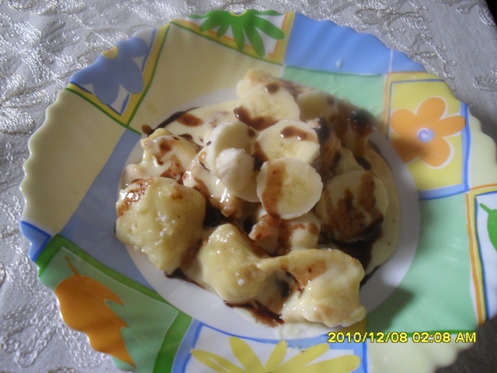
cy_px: 186
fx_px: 503
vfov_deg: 40.7
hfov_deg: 52.6
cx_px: 248
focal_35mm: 35
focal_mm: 6.3
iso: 200
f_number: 3.2
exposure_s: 1/15
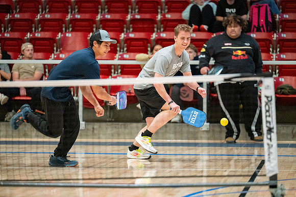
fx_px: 1645
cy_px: 98
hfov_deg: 10.3
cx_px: 148
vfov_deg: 6.9
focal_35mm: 200
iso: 5000
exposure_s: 1/500
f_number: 2.8
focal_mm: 200
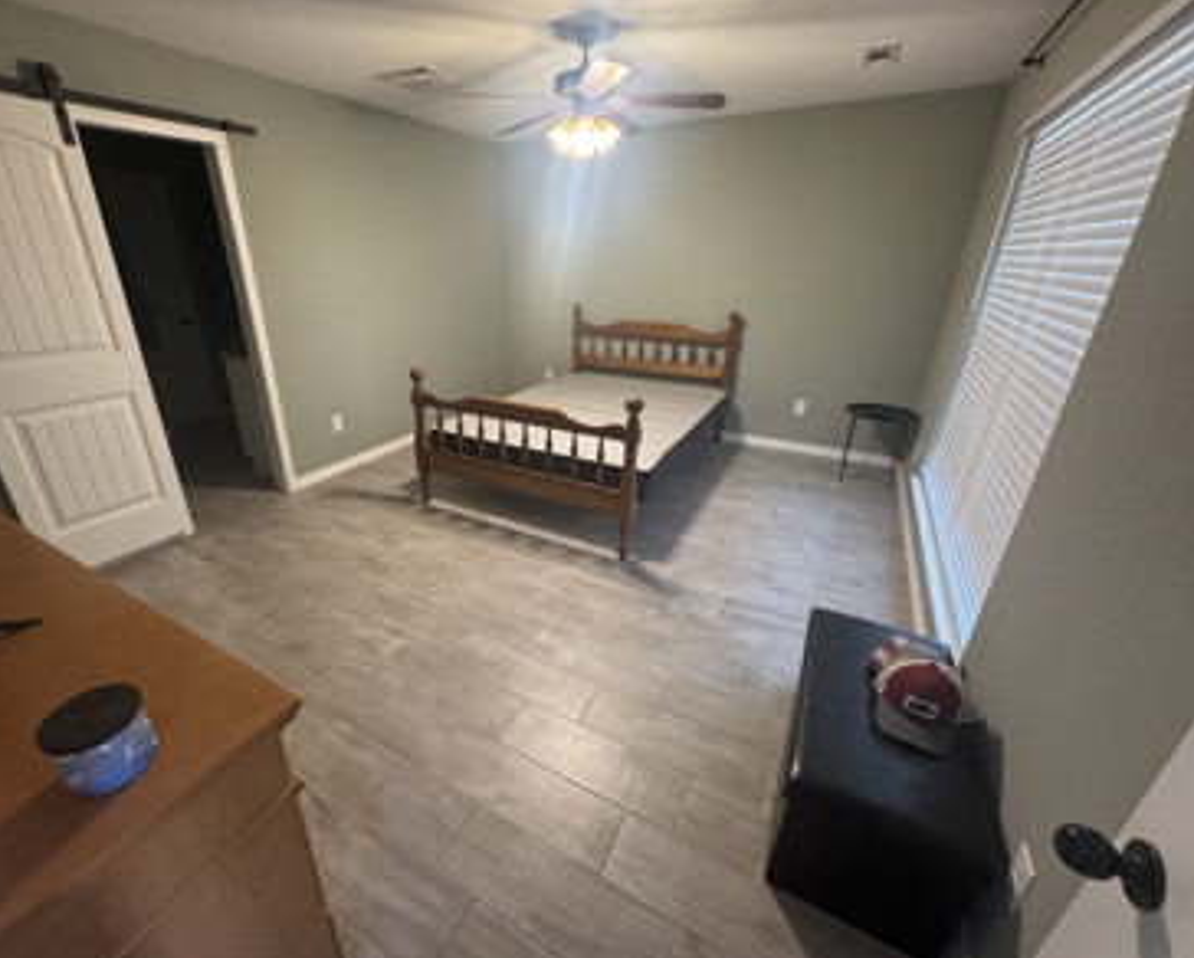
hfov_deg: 96.5
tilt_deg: -23.5
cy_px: 476
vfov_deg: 84.1
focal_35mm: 15
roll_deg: -0.1
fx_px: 531
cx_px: 541
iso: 500
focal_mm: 2.22
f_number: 2.2
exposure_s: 1/60
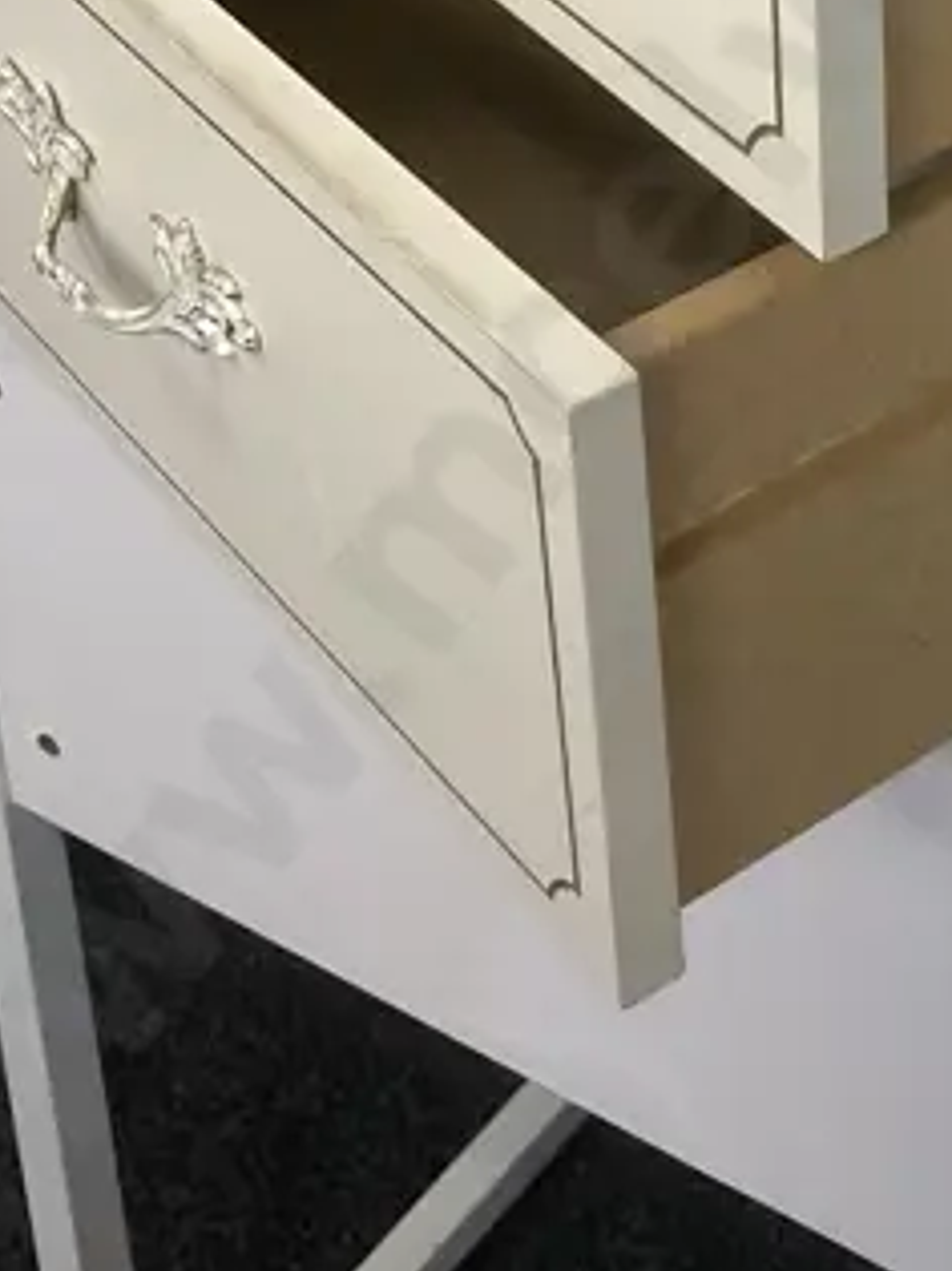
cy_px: -420
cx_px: 1154
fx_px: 3339
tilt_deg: -26.5
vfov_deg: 19.7
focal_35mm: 91
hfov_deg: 15.6
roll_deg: -2.1
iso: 64
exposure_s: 1/50
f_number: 1.8
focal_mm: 3.99
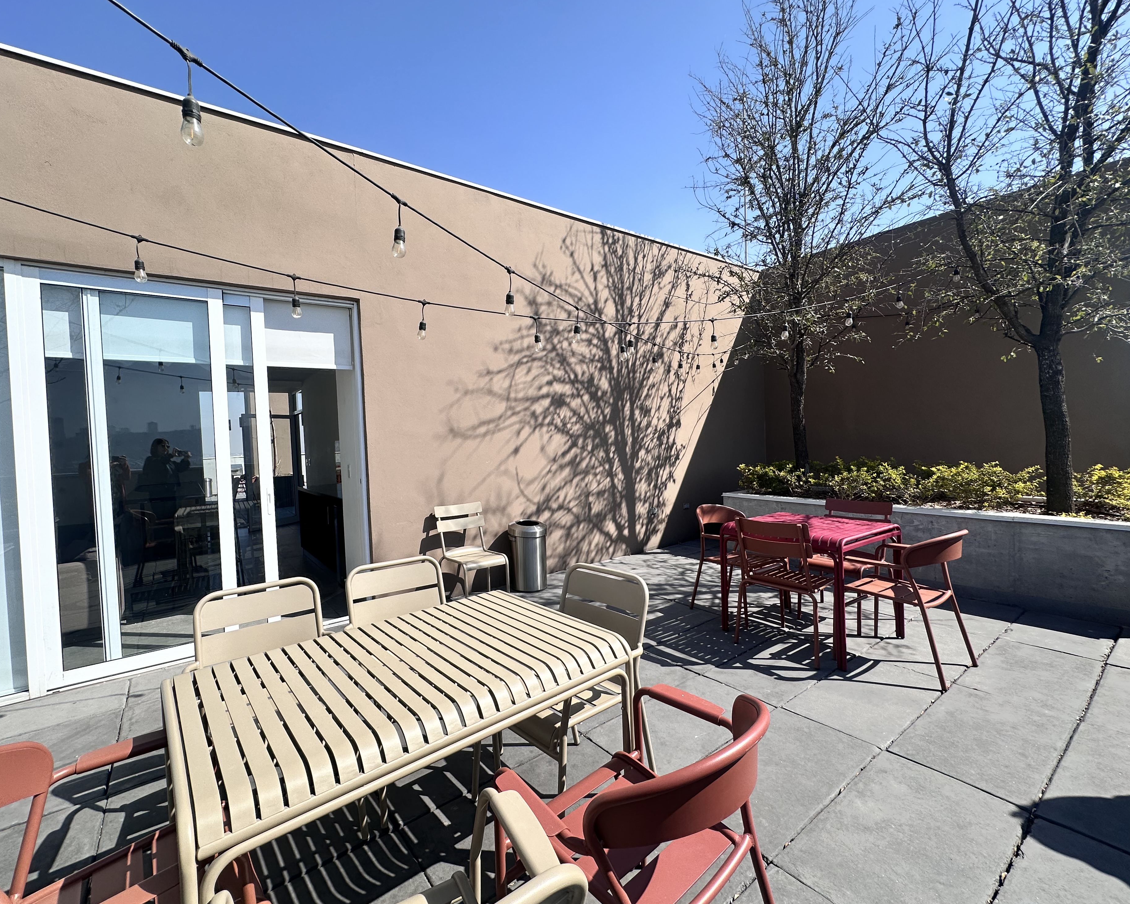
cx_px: 528
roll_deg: +2.5
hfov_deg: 96.7
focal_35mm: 15
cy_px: 452
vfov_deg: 84.0
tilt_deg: -1.3
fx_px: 502
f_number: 2.2
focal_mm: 2.22
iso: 40
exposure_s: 1/1825
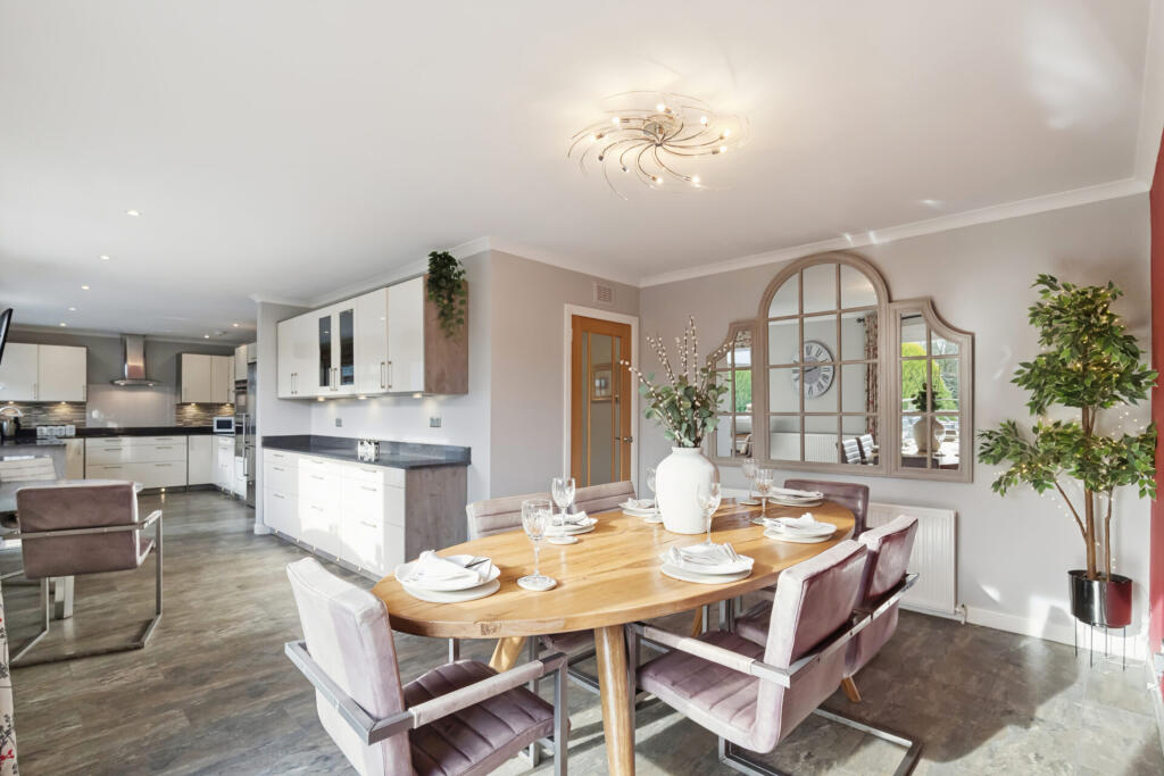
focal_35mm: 16
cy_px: 388
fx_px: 517
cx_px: 582
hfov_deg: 96.7
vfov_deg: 73.8
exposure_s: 1/100
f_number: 8
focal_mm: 16
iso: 2500
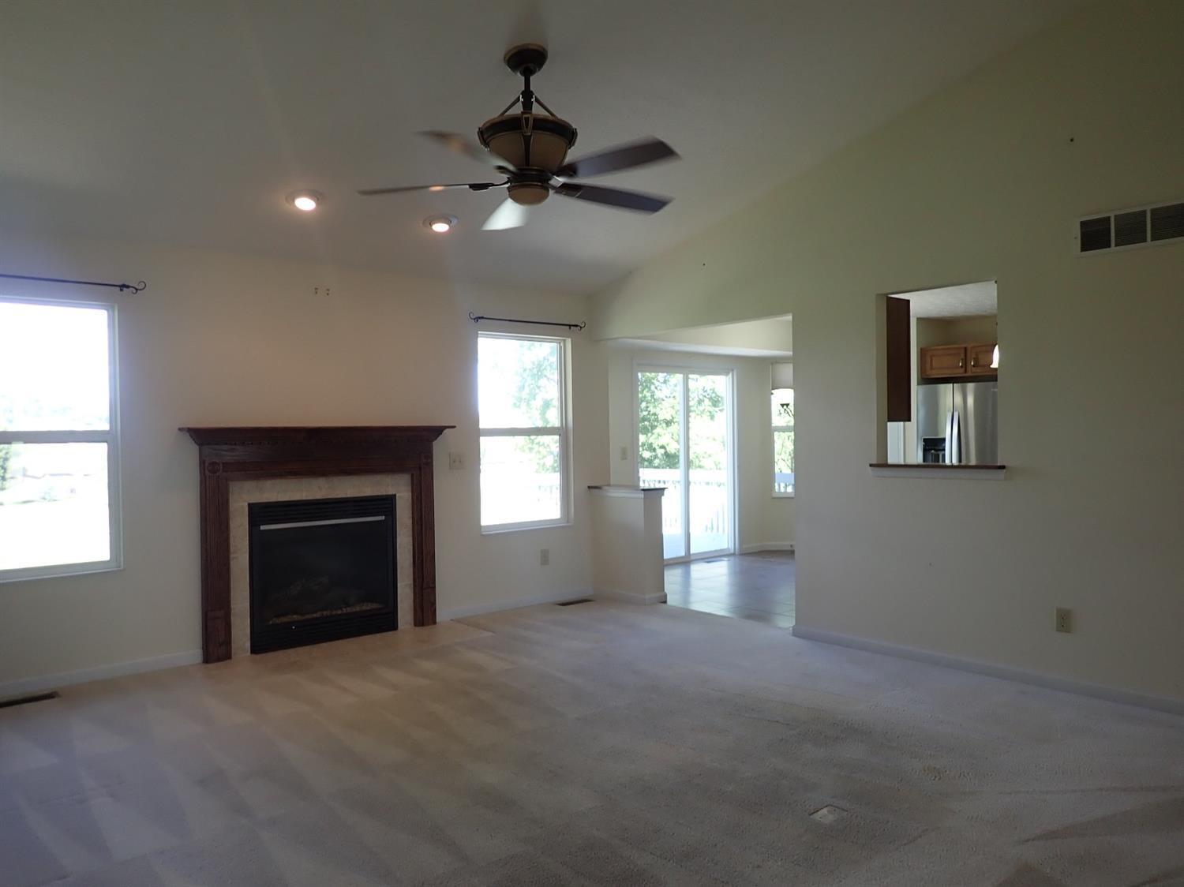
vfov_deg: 54.9
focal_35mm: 25
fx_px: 855
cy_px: 444
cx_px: 592
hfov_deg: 69.4
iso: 100
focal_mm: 4.5
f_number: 2
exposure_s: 1/80
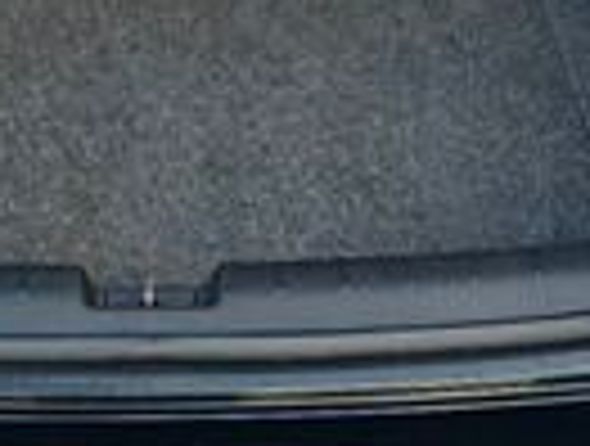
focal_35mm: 112
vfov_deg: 12.7
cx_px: 86
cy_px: -198
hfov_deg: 17.3
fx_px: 1914
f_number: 1.7
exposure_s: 1/180
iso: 50
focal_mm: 6.3
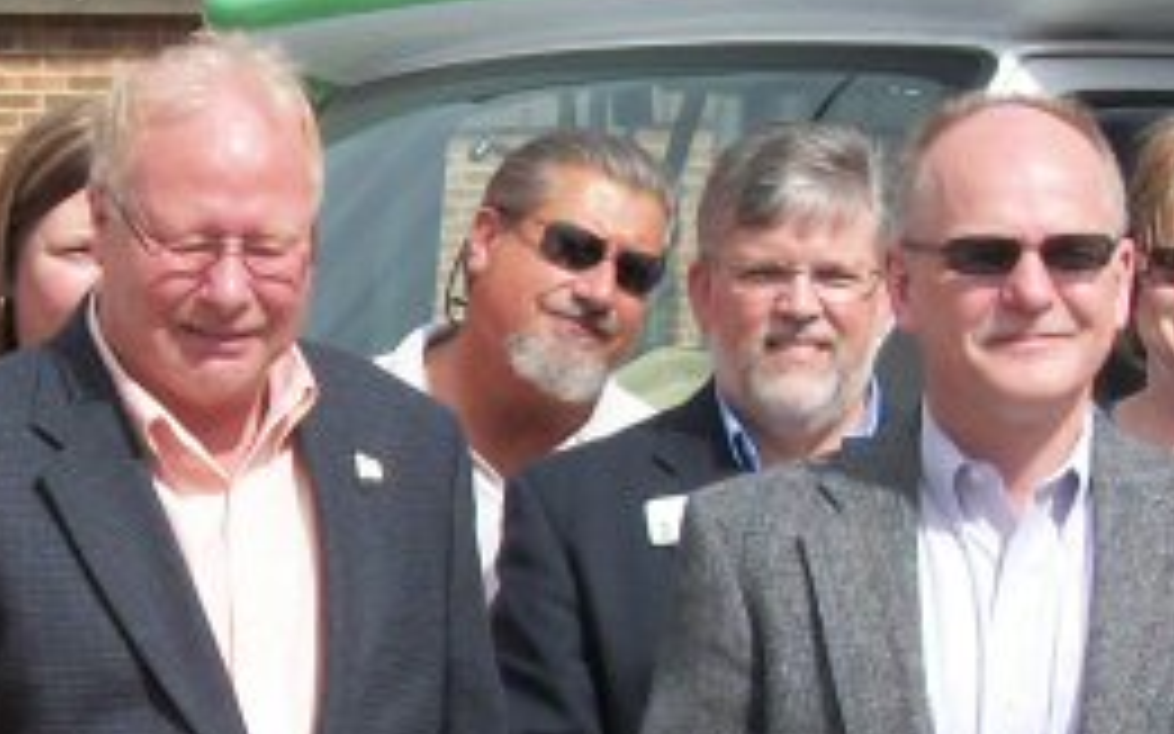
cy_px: 1013
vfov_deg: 6.4
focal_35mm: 203
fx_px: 6494
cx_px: 130
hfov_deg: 10.3
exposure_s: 1/160
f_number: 11.2
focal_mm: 8.8
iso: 80
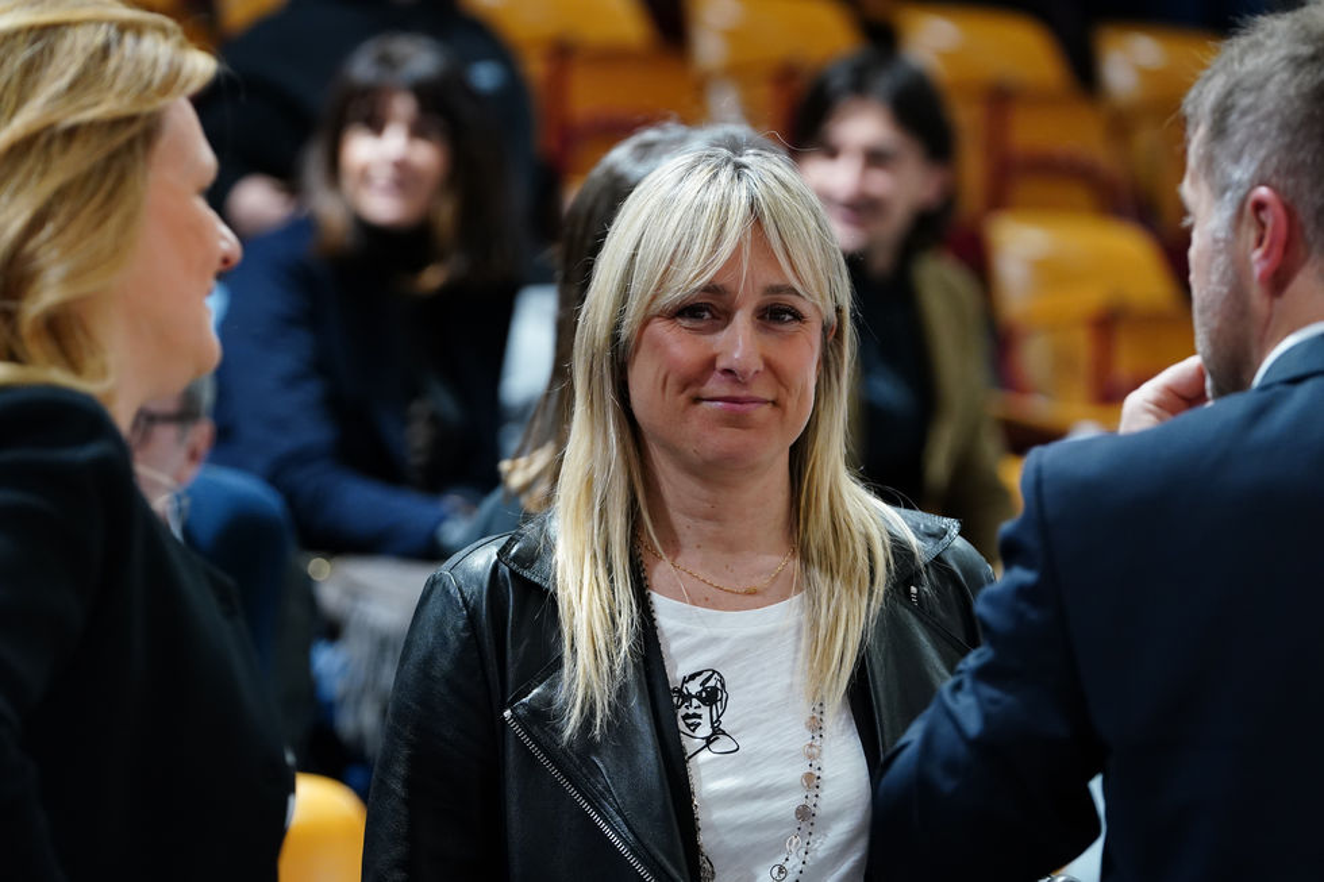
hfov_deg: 12.0
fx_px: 6288
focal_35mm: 171
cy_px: 441
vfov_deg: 8.0
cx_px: 662
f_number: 4
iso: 3200
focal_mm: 171
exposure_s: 1/400
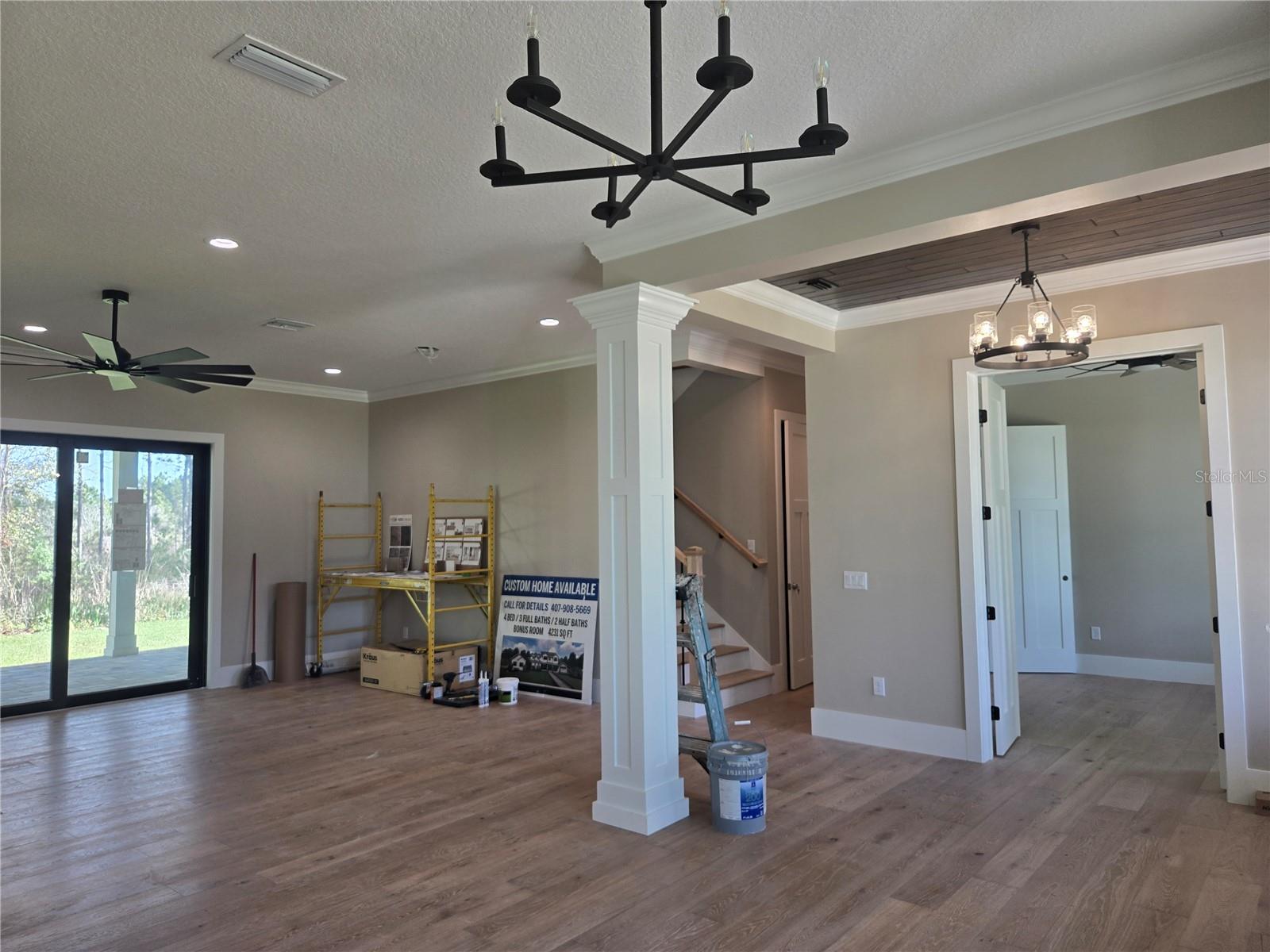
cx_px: 635
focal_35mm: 23
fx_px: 844
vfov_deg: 58.9
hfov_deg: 73.9
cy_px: 476
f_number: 1.8
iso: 40
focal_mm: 5.4
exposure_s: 1/120
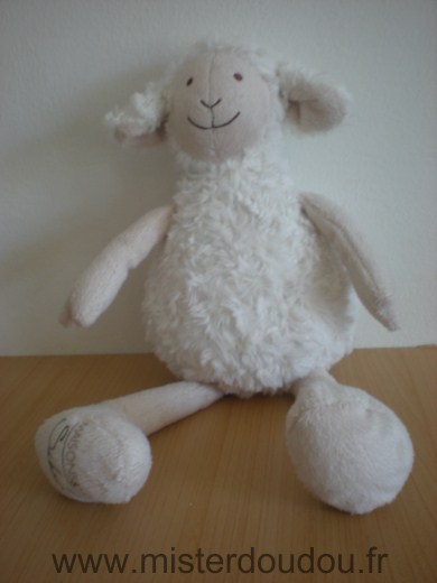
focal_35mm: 38
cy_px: 292
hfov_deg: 37.7
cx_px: 218
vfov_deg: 49.0
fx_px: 640
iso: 64
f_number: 3.1
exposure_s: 1/8.8
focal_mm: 6.3
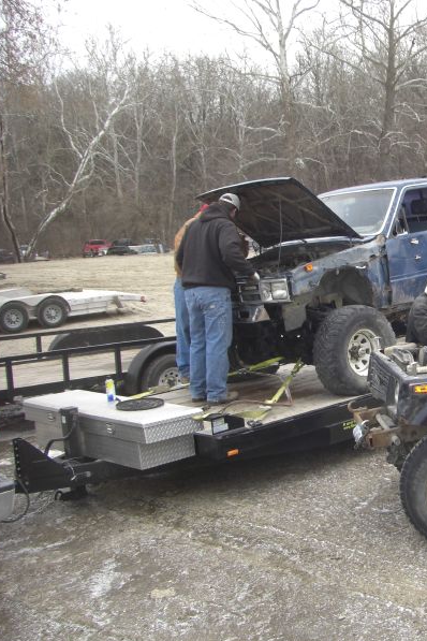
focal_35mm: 53
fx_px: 943
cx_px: 398
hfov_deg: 24.6
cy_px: 321
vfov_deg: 37.5
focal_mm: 6.3
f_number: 3.4
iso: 64
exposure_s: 1/125
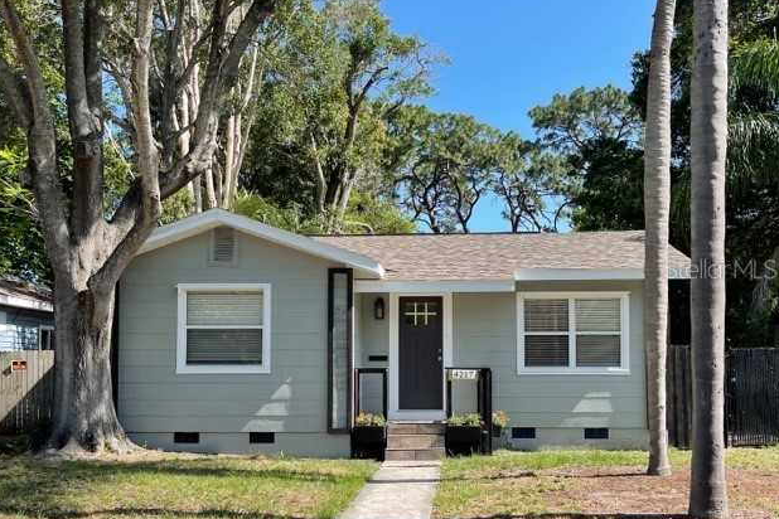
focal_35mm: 28
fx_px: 606
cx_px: 379
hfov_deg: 65.5
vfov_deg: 46.4
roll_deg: -0.1
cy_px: 268
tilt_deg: +2.8
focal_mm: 5.1
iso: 32
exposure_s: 1/1534
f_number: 1.6
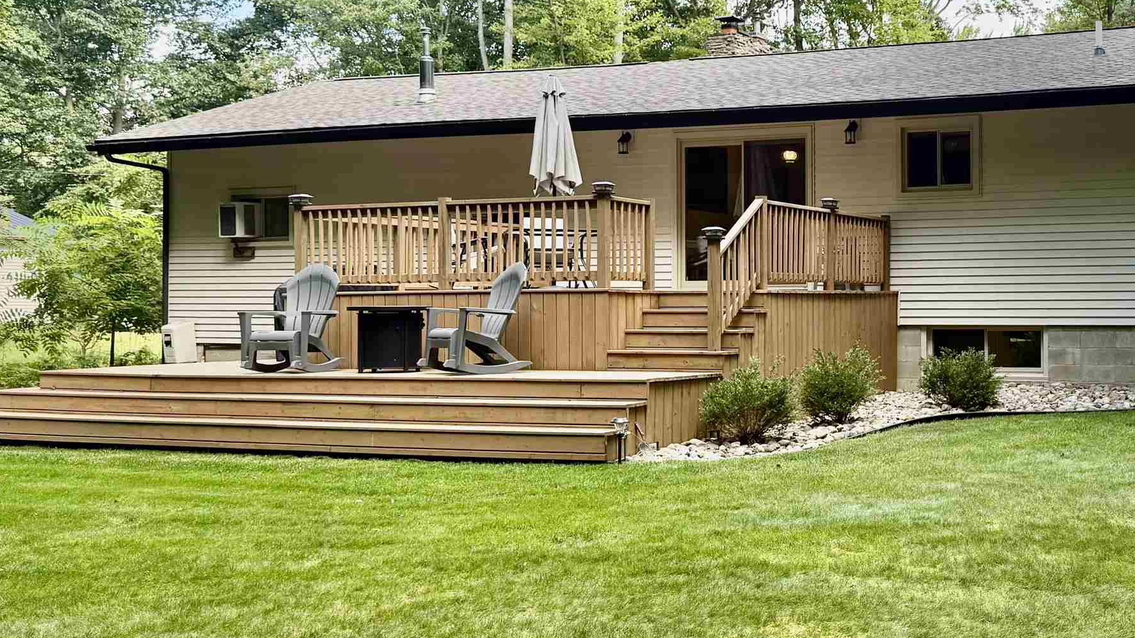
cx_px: 933
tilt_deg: +2.1
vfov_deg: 26.5
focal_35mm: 45
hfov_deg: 43.0
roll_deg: +0.3
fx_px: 1354
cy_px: 270
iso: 100
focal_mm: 6.76
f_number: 1.78
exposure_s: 1/363
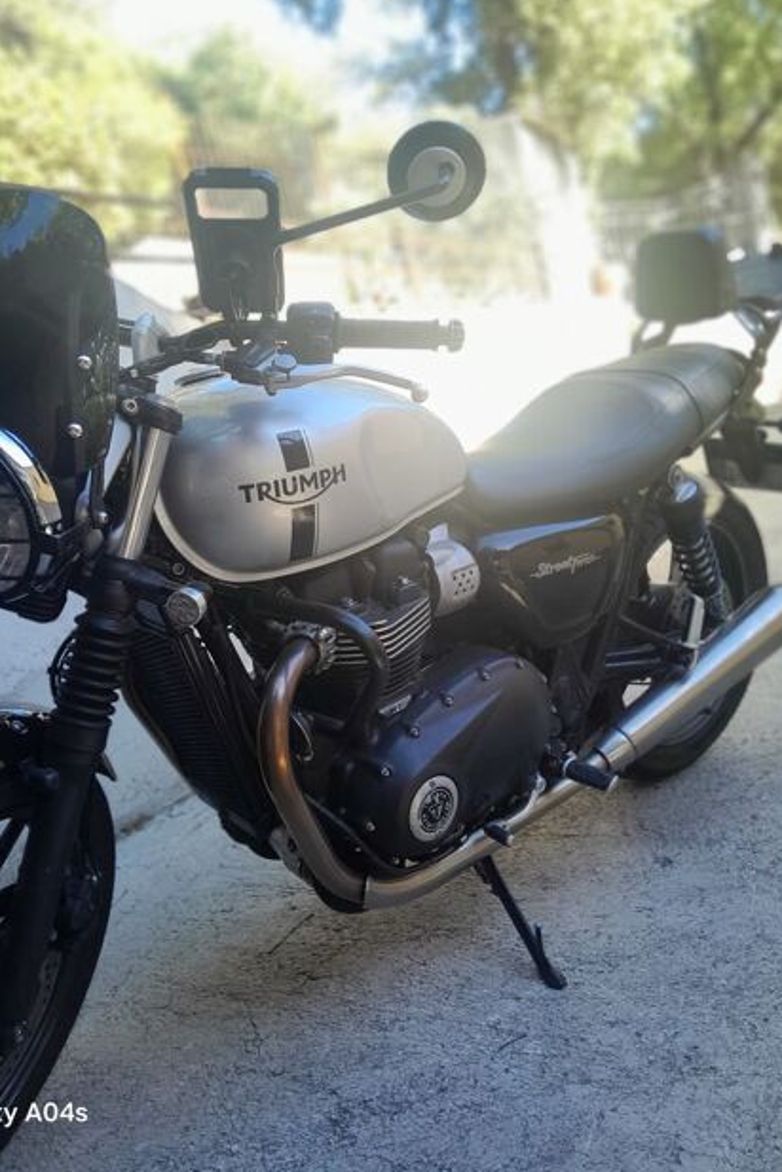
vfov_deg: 65.5
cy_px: 578
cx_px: 332
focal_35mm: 28
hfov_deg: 46.3
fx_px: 912
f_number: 1.8
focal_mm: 3.98
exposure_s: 1/100
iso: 40
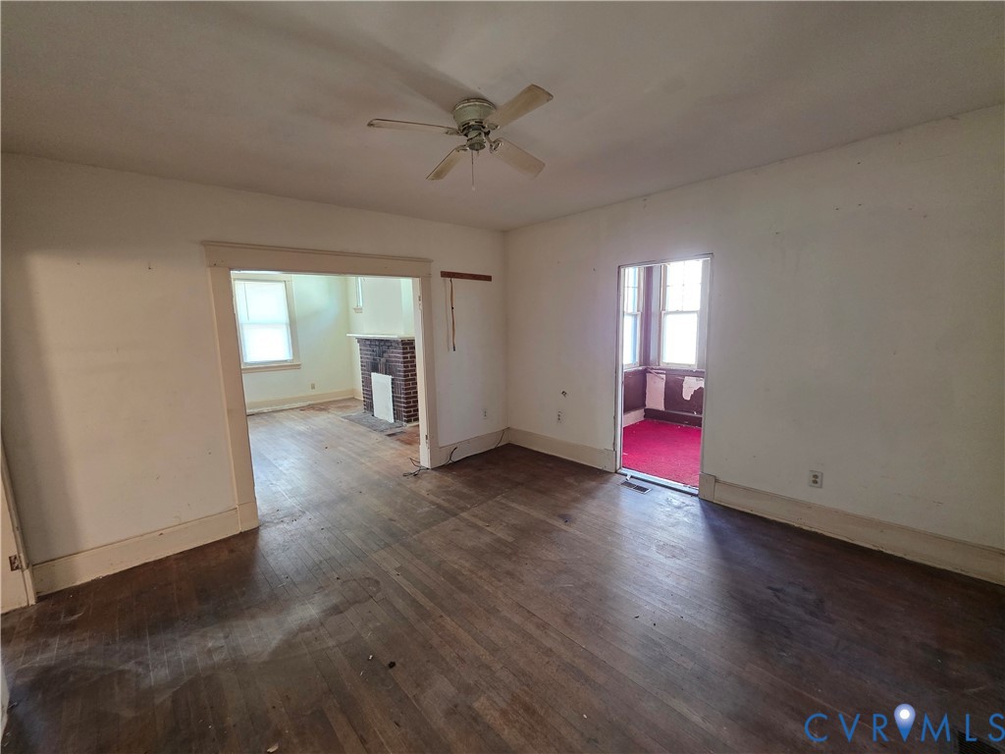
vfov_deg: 89.9
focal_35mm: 13
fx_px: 377
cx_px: 502
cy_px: 377
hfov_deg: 106.2
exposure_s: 1/60
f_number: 1.9
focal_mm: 2.2
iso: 320
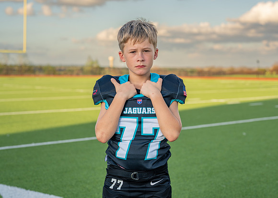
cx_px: 149
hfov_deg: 33.3
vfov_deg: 24.1
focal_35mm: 59
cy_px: 89
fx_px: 464
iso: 100
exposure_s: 1/400
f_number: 3.2
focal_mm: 50
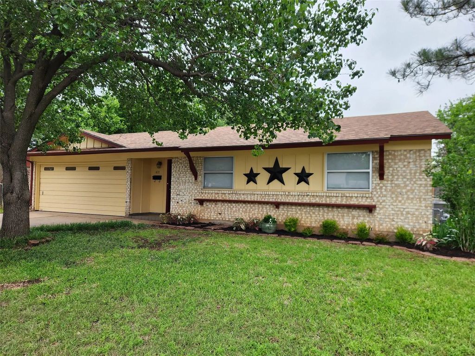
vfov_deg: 58.9
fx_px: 316
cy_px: 178
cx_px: 238
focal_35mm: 23
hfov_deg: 73.9
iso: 160
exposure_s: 1/120
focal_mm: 5.4
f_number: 1.8
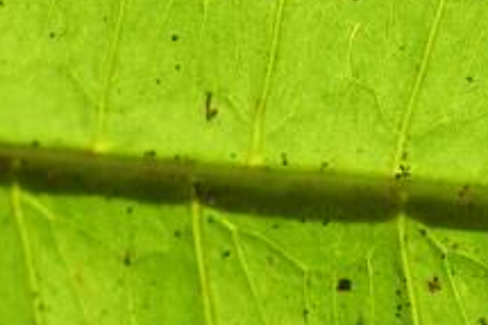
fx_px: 3400
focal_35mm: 251
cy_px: 384
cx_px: 656
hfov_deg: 8.1
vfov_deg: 5.4
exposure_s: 1/125
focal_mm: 60
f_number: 5.6
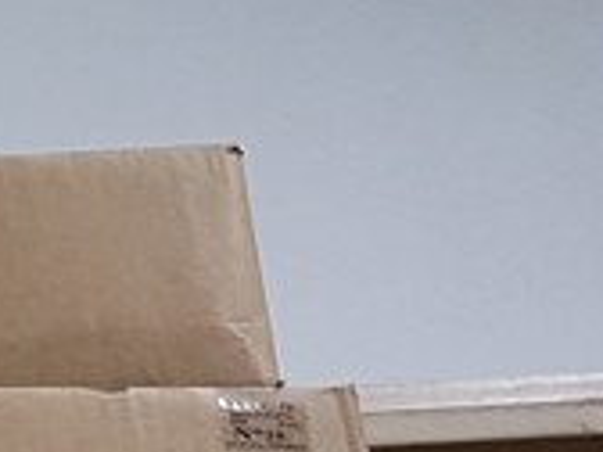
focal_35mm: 93
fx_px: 1620
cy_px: 542
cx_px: -384
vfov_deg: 15.3
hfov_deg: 18.0
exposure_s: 1/50
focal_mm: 4.2
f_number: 1.7
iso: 100
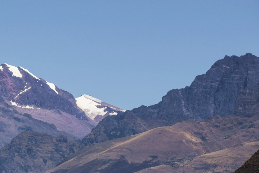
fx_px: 3317
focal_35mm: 461
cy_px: 160
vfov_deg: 3.0
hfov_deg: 4.5
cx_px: -48
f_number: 7.1
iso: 200
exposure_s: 1/1600
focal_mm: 170
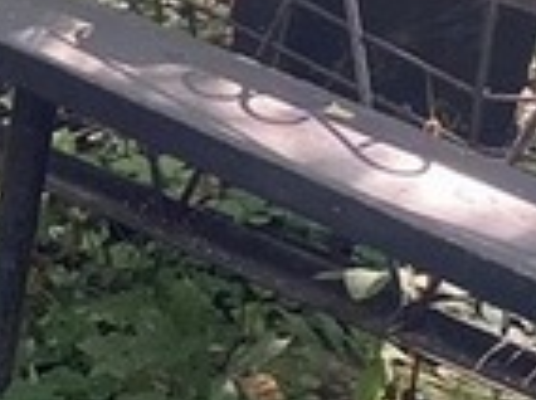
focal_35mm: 188
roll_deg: -3.7
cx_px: -449
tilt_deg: -22.1
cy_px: 287
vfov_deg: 7.9
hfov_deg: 9.9
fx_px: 2906
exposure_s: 1/121
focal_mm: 4.25
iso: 80
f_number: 1.8
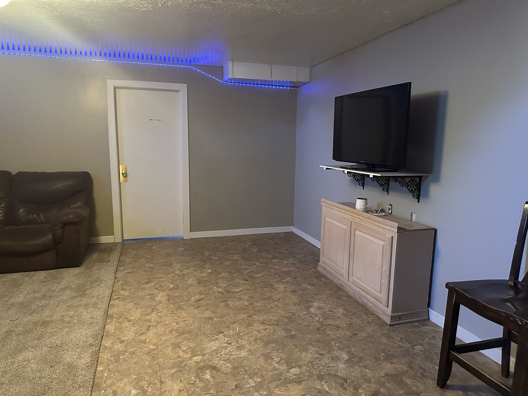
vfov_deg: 56.8
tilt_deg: -9.0
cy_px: 198
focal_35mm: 24
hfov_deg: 71.6
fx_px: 366
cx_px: 264
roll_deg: -1.9
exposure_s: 1/40
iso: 1000
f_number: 1.78
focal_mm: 6.86
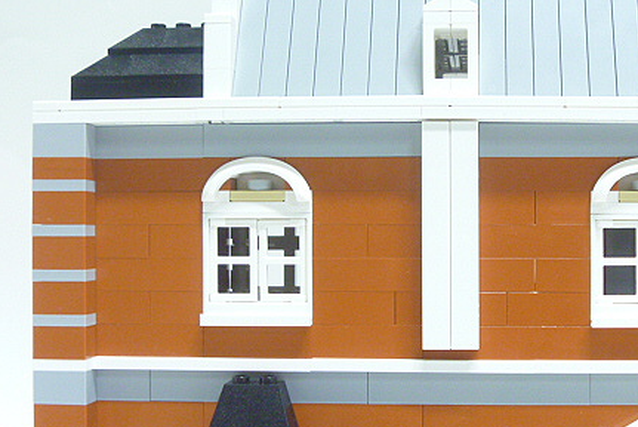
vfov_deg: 25.1
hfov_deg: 36.3
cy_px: 248
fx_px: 958
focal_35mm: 54
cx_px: 447
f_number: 3.5
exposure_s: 1/6
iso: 400
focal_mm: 6.3
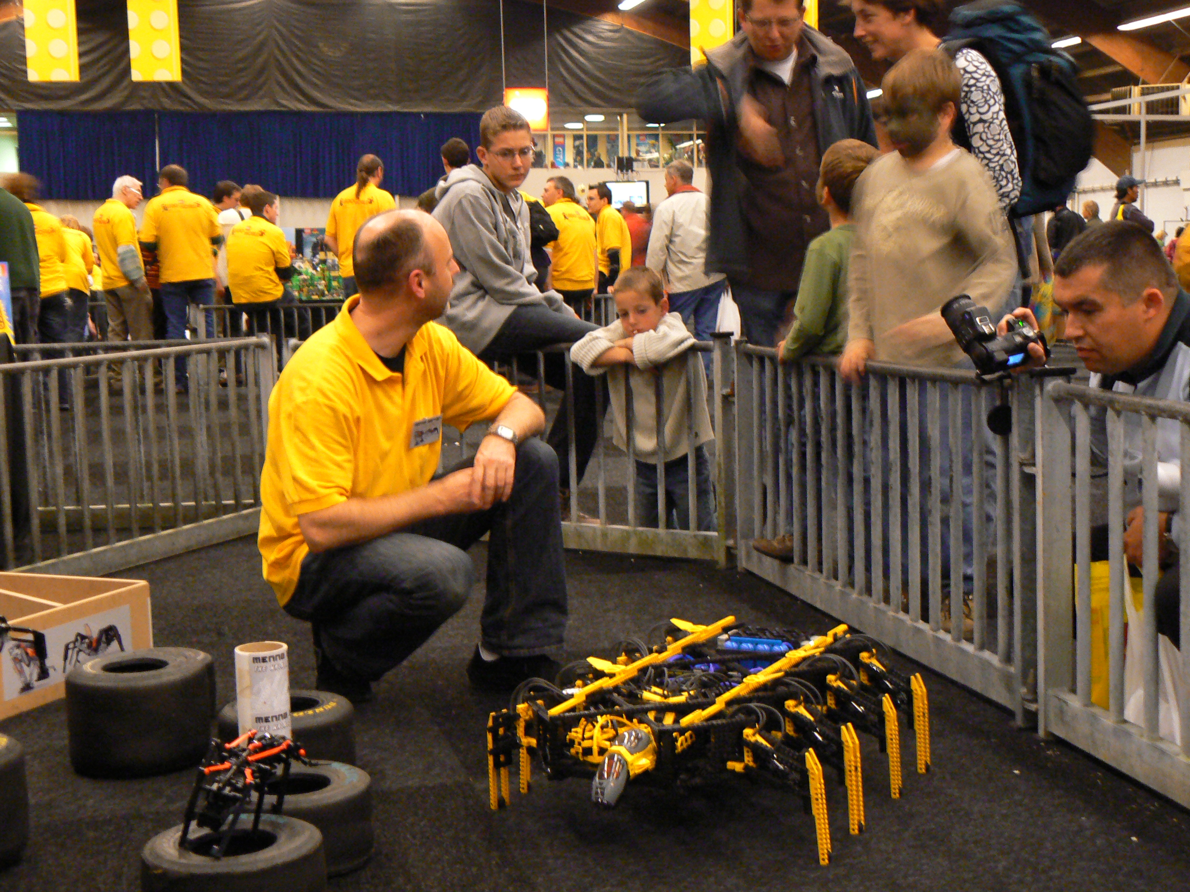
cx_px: 595
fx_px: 1822
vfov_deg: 27.5
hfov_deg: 36.2
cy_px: 446
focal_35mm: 53
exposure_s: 1/4
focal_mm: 8.8
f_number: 2.8
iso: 200
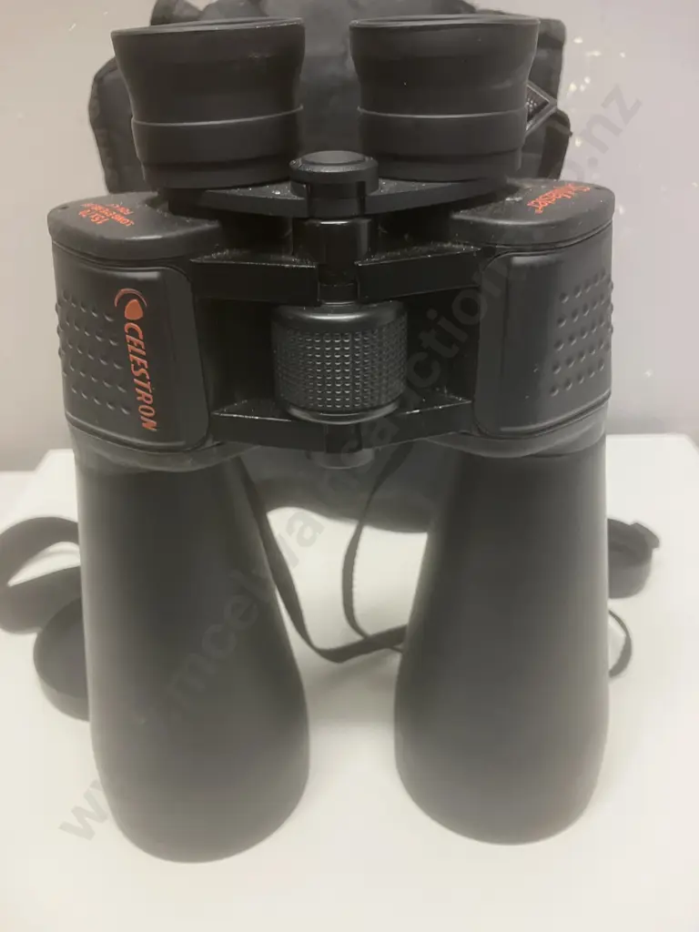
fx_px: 754
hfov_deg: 49.7
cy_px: 466
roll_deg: +0.8
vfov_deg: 63.4
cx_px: 350
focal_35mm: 28
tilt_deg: -27.8
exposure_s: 1/50
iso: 160
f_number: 1.8
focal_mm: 3.99
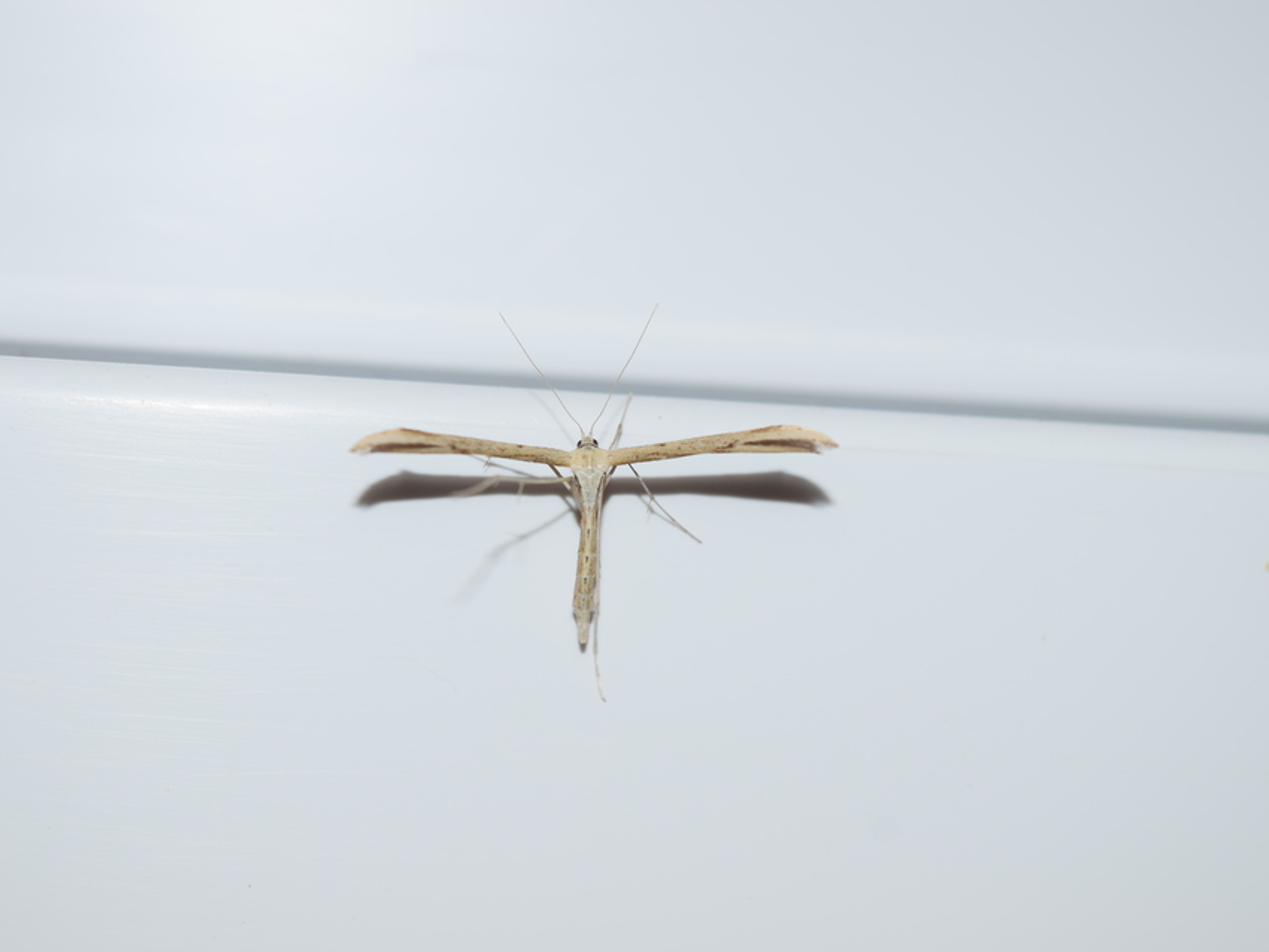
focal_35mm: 90
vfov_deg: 16.5
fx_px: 3284
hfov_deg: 21.9
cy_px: 476
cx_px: 620
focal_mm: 55
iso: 100
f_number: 8
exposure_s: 1/60
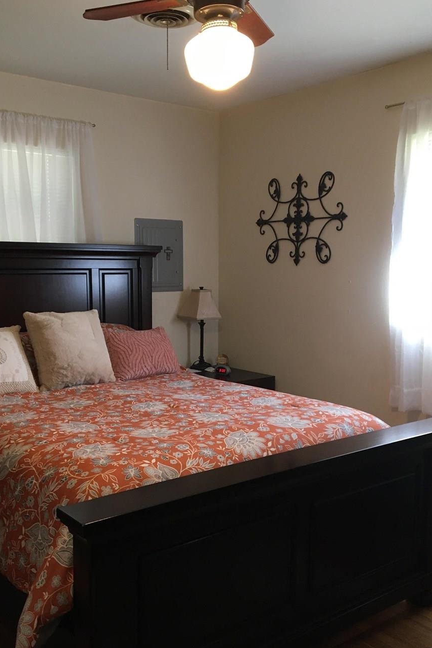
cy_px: 363
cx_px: 199
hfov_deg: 36.9
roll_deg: -0.3
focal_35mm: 36
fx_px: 648
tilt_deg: -6.7
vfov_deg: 53.0
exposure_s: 1/30
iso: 100
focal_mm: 4.15
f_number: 2.2
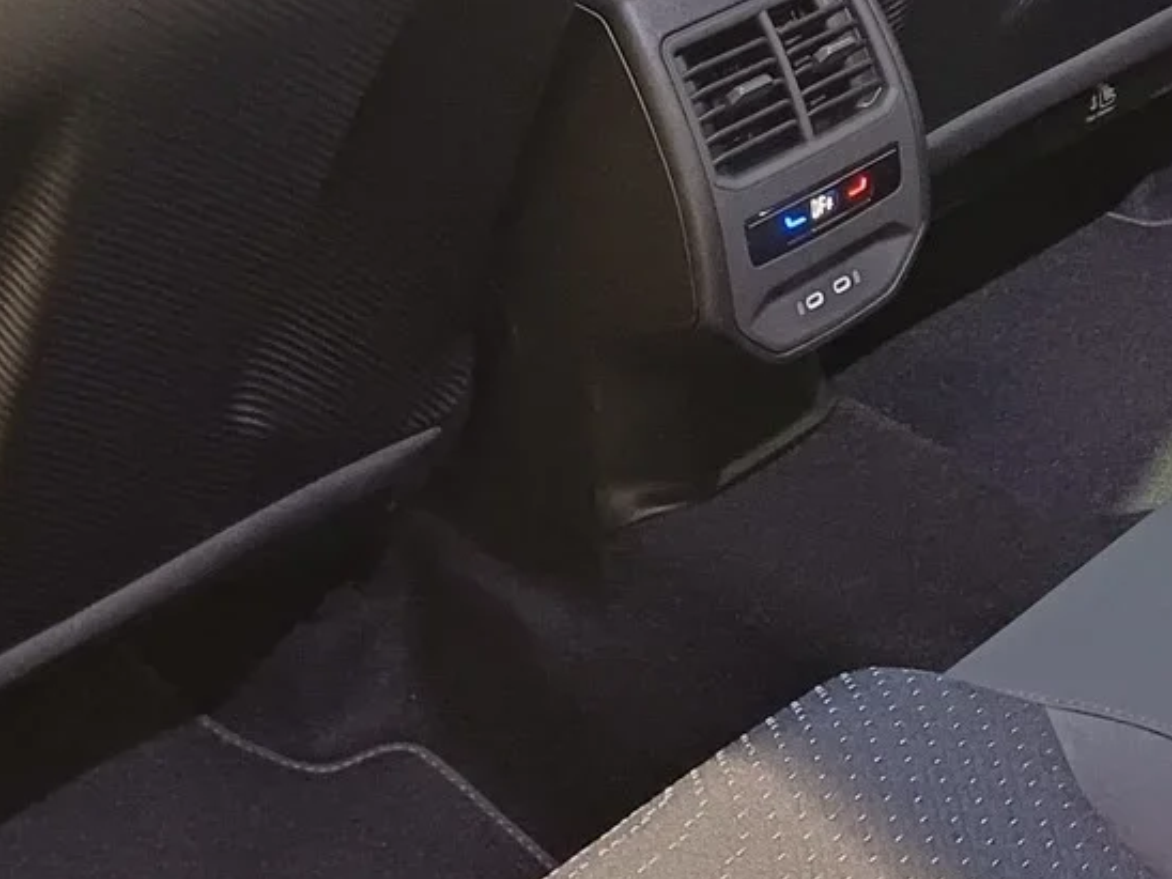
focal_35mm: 73
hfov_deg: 26.6
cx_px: 716
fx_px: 2472
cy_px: -227
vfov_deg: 18.9
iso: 800
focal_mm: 4.65
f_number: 1.8
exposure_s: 1/20
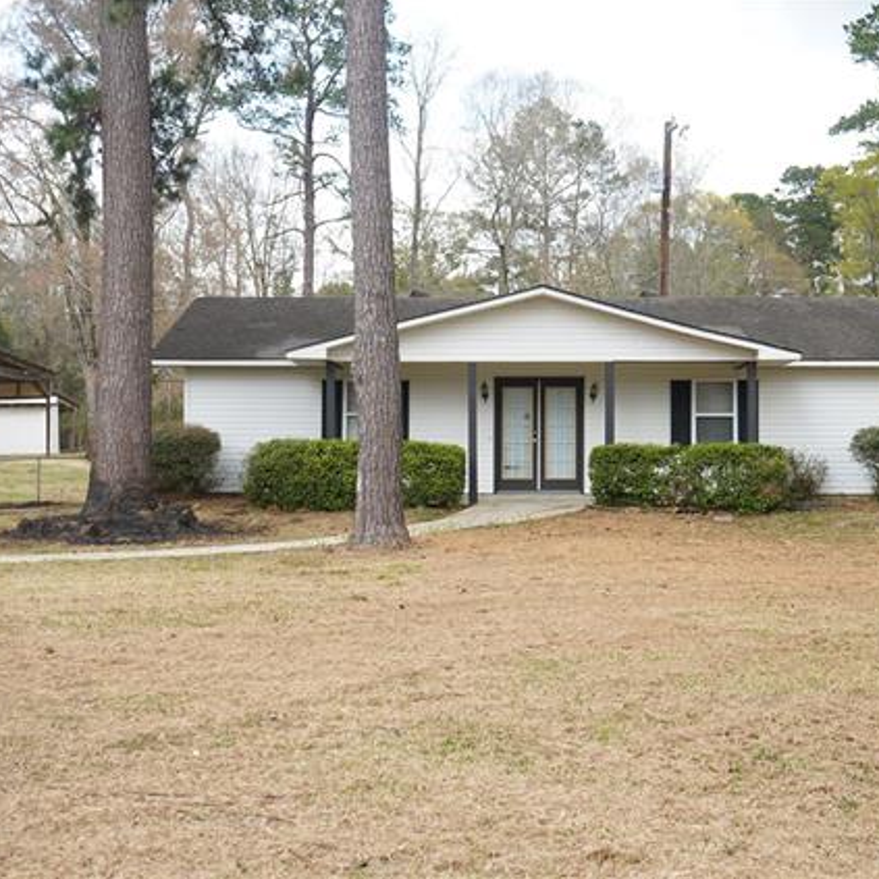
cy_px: 438
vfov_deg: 31.6
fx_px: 1551
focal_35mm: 54
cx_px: 476
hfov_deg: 31.6
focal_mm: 42
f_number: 5.6
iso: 100
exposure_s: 1/80
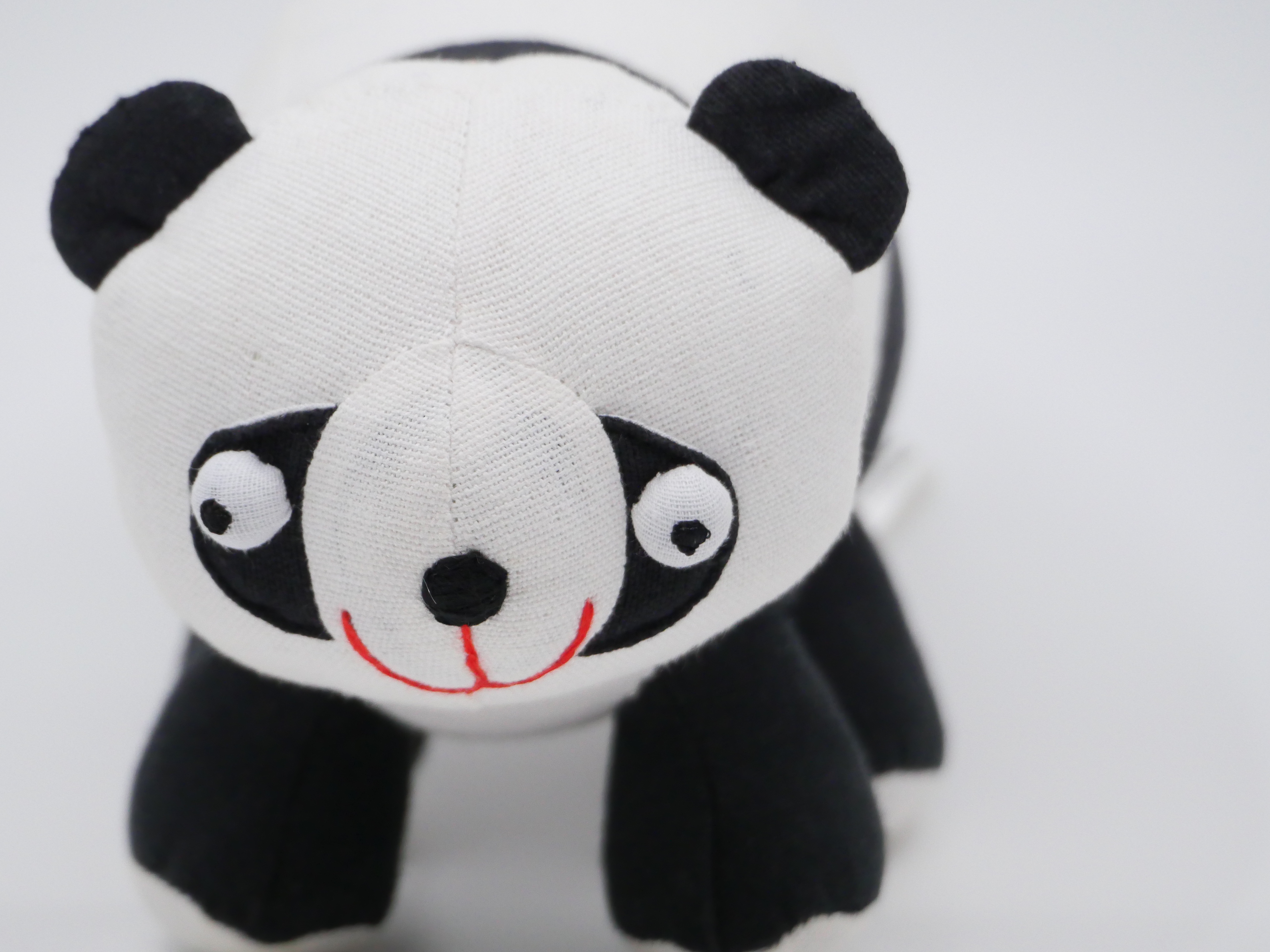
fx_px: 22159
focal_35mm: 604
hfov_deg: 3.3
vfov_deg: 2.5
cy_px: 504
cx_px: 560
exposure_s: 1/640
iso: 1250
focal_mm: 258
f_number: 6.5
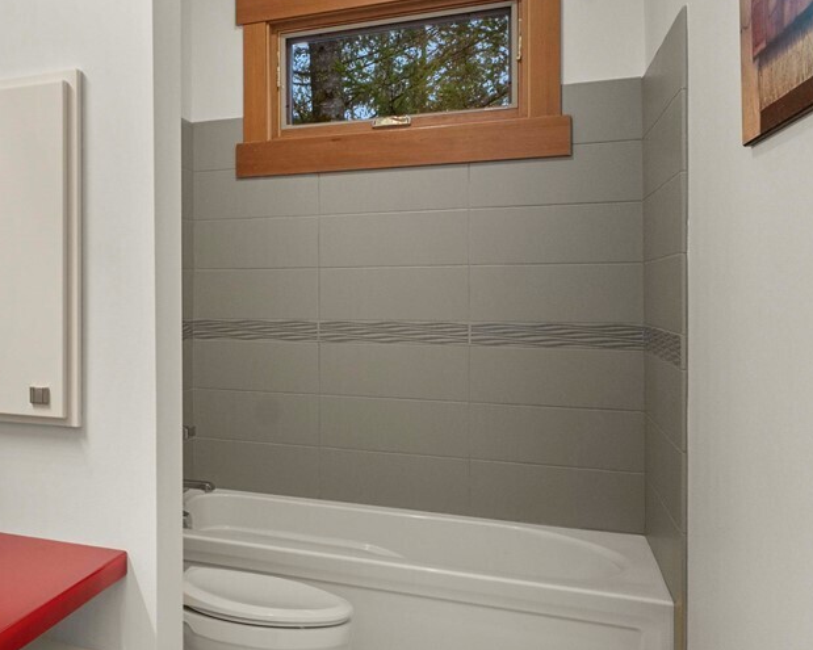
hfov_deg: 40.5
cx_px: -83
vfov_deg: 41.1
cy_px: 283
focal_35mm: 36
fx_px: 866
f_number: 7.1
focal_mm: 14
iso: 1000
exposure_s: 1/8
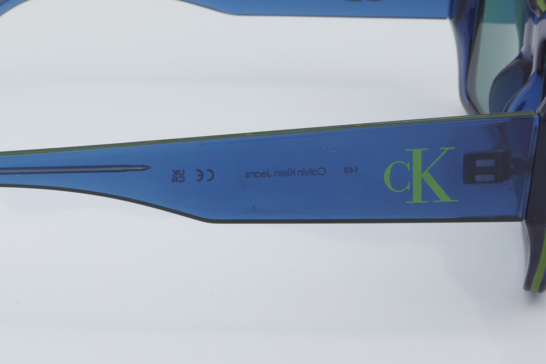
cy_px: 122
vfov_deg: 11.0
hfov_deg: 16.5
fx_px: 1880
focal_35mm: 124
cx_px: 157
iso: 100
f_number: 32
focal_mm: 50
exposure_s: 1/4
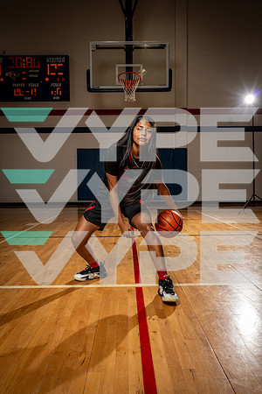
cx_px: 131
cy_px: 197
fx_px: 306
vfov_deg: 65.5
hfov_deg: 46.4
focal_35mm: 28
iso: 125
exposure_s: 1/250
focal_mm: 28
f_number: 5.6
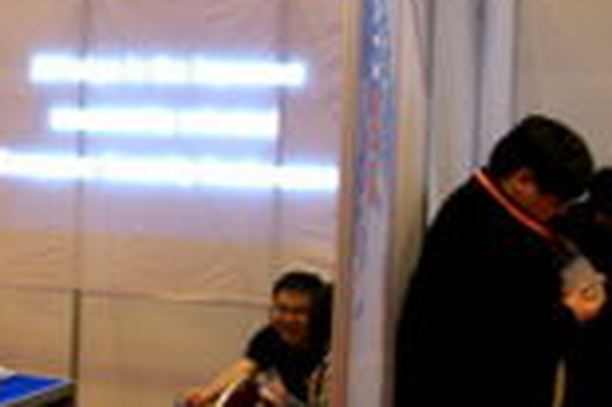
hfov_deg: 23.4
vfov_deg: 17.5
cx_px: -162
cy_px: 148
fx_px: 1316
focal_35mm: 78
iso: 400
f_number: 3.5
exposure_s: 1/20
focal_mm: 17
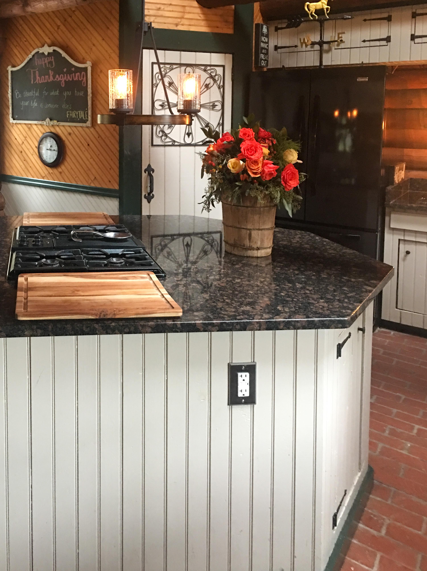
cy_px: 286
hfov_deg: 48.1
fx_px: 478
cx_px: 214
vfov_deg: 61.7
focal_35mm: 29
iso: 80
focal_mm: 4.15
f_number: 2.2
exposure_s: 1/4
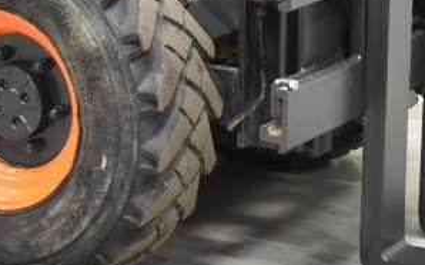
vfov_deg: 7.7
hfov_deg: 12.5
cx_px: 27
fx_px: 1923
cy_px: -192
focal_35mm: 166
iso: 800
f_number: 7.1
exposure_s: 1/10
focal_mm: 27
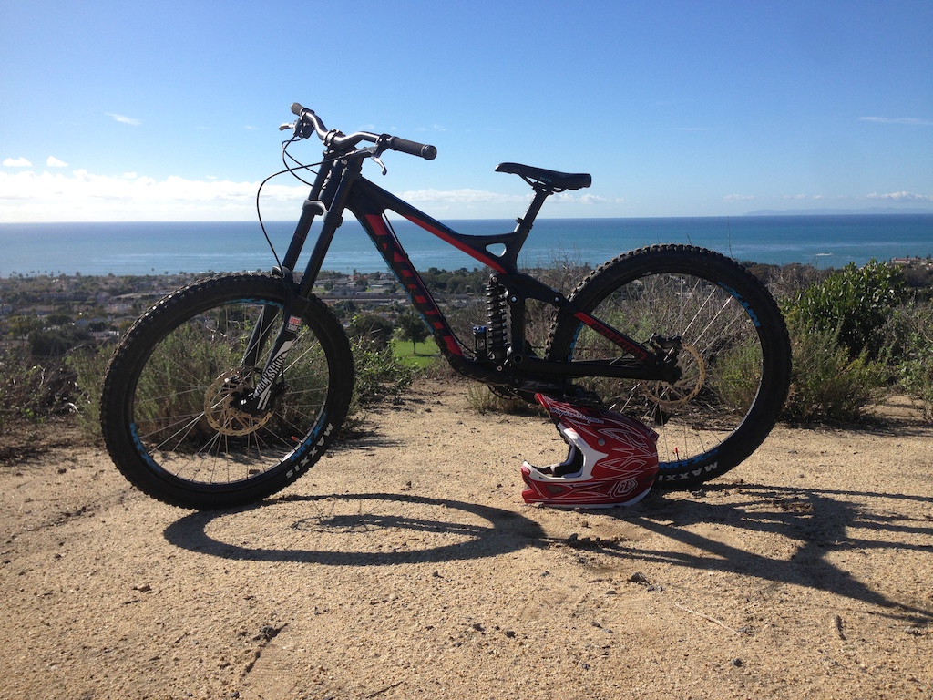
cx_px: 466
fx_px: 889
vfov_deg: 42.9
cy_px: 350
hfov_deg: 55.4
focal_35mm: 33
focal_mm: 4.12
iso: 50
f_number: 2.4
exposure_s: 1/1938
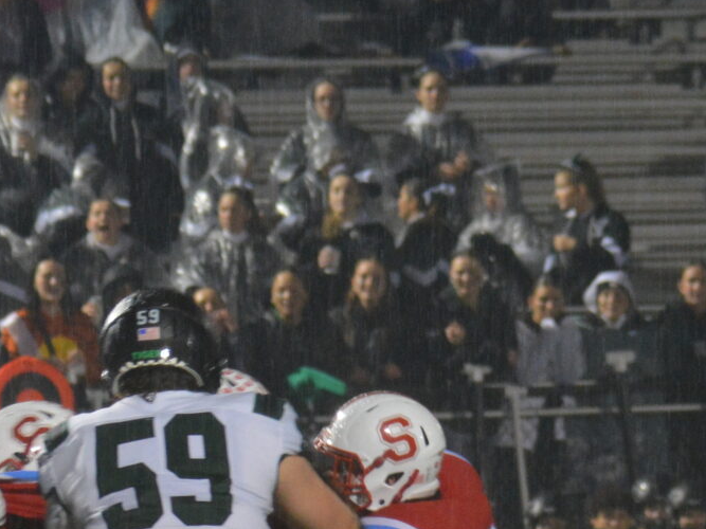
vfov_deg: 2.4
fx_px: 12418
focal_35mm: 609
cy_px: 630
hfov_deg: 3.3
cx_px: 504
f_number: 4.8
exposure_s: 1/100
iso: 1600
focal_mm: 110
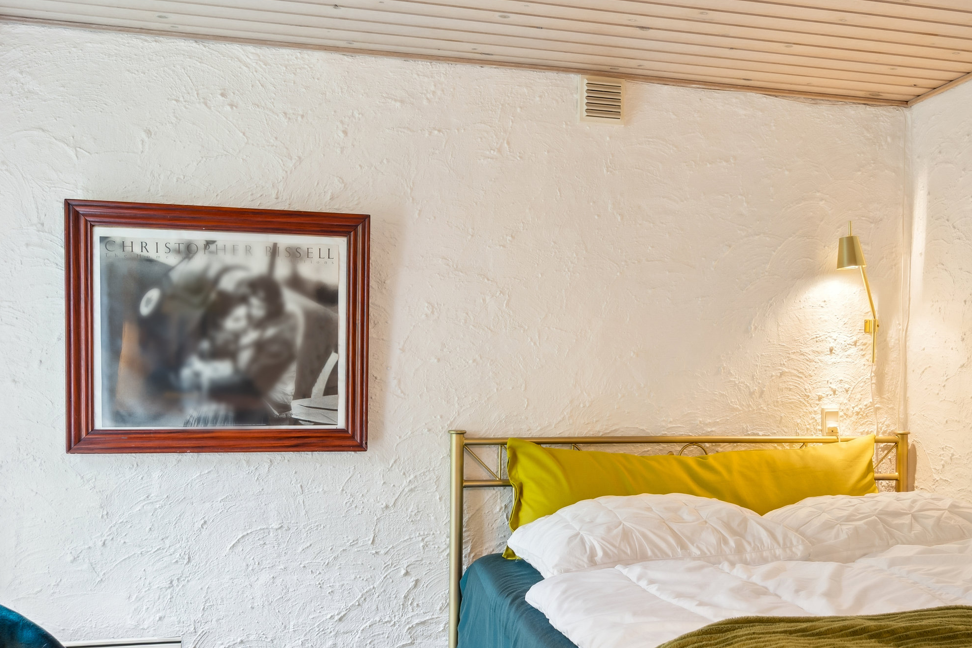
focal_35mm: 35
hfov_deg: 53.9
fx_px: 945
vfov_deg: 37.8
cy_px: 373
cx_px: 605
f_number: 8
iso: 200
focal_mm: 23
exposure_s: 1/6
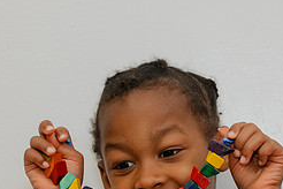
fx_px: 1297
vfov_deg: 8.3
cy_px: 180
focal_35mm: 165
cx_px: 200
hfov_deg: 12.4
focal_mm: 70
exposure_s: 1/200
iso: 2000
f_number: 5.6
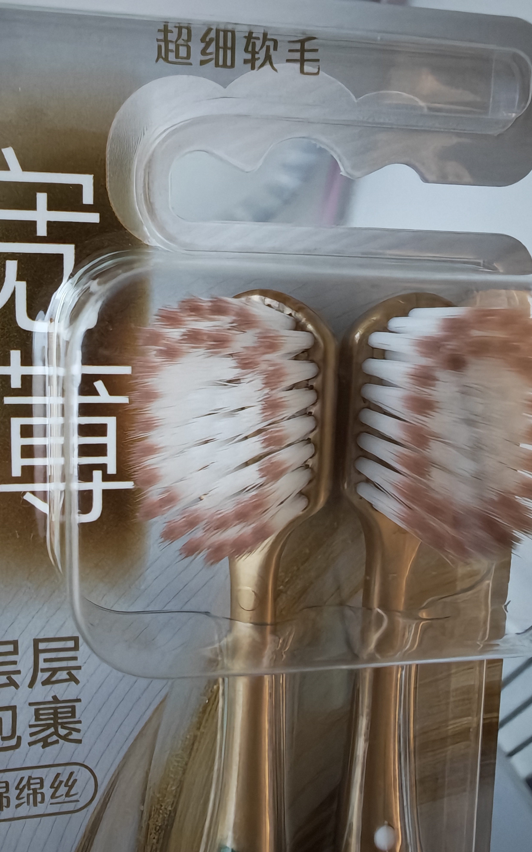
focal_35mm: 26
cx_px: 259
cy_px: 420
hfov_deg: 47.6
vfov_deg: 70.4
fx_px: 603
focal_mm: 1.82
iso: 2500
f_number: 2
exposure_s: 1/8
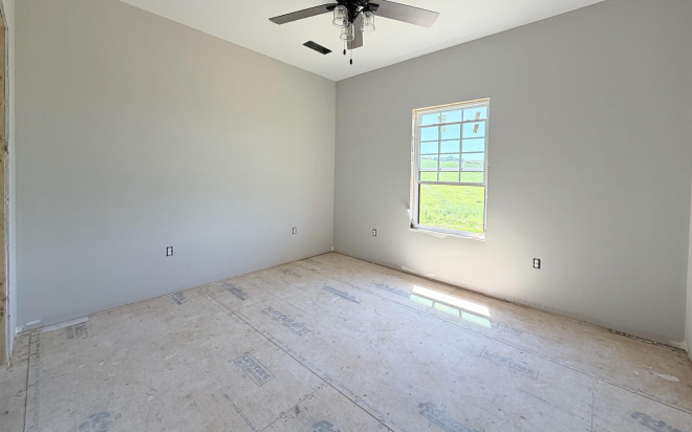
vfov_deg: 74.2
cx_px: 348
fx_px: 283
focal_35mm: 15
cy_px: 181
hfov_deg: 101.5
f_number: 2.2
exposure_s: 1/121
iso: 80
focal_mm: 2.22
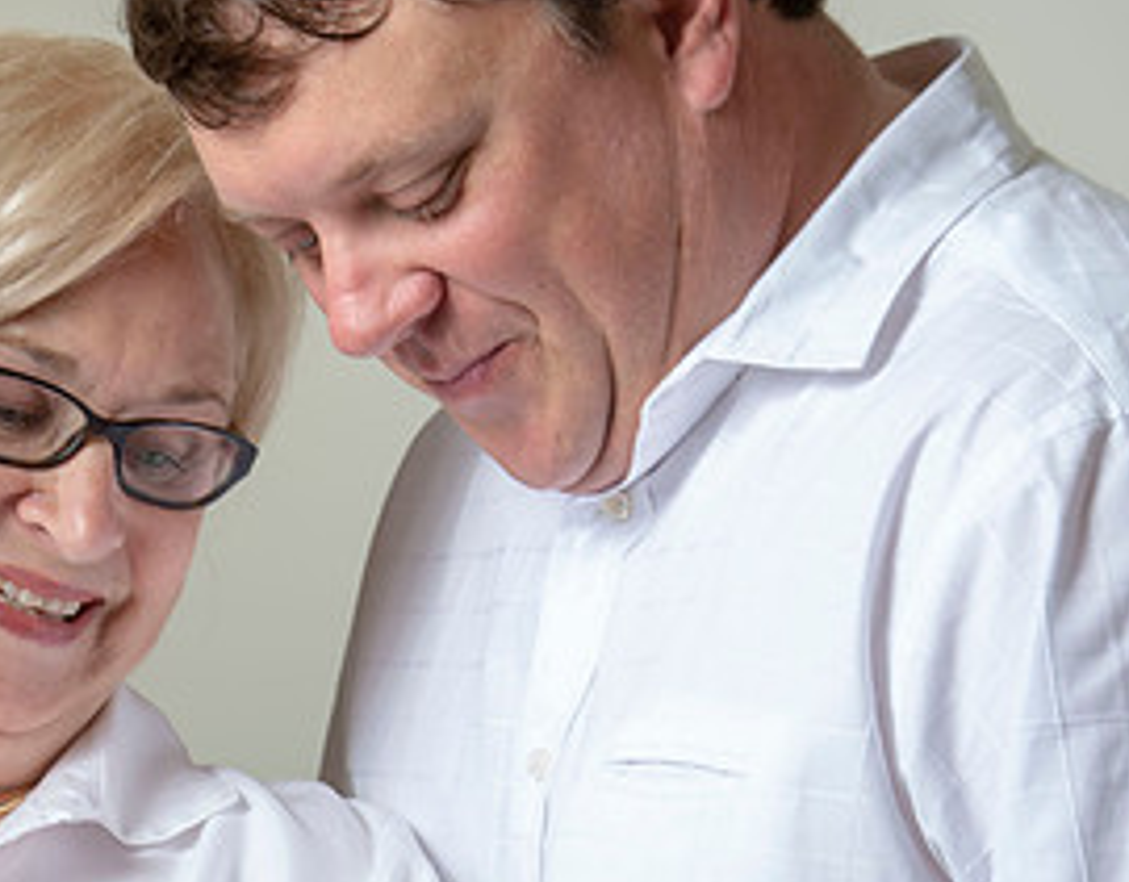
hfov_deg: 7.3
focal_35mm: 266
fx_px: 8808
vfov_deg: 5.7
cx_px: -23
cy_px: 819
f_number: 5
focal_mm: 112
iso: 125
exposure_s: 1/160
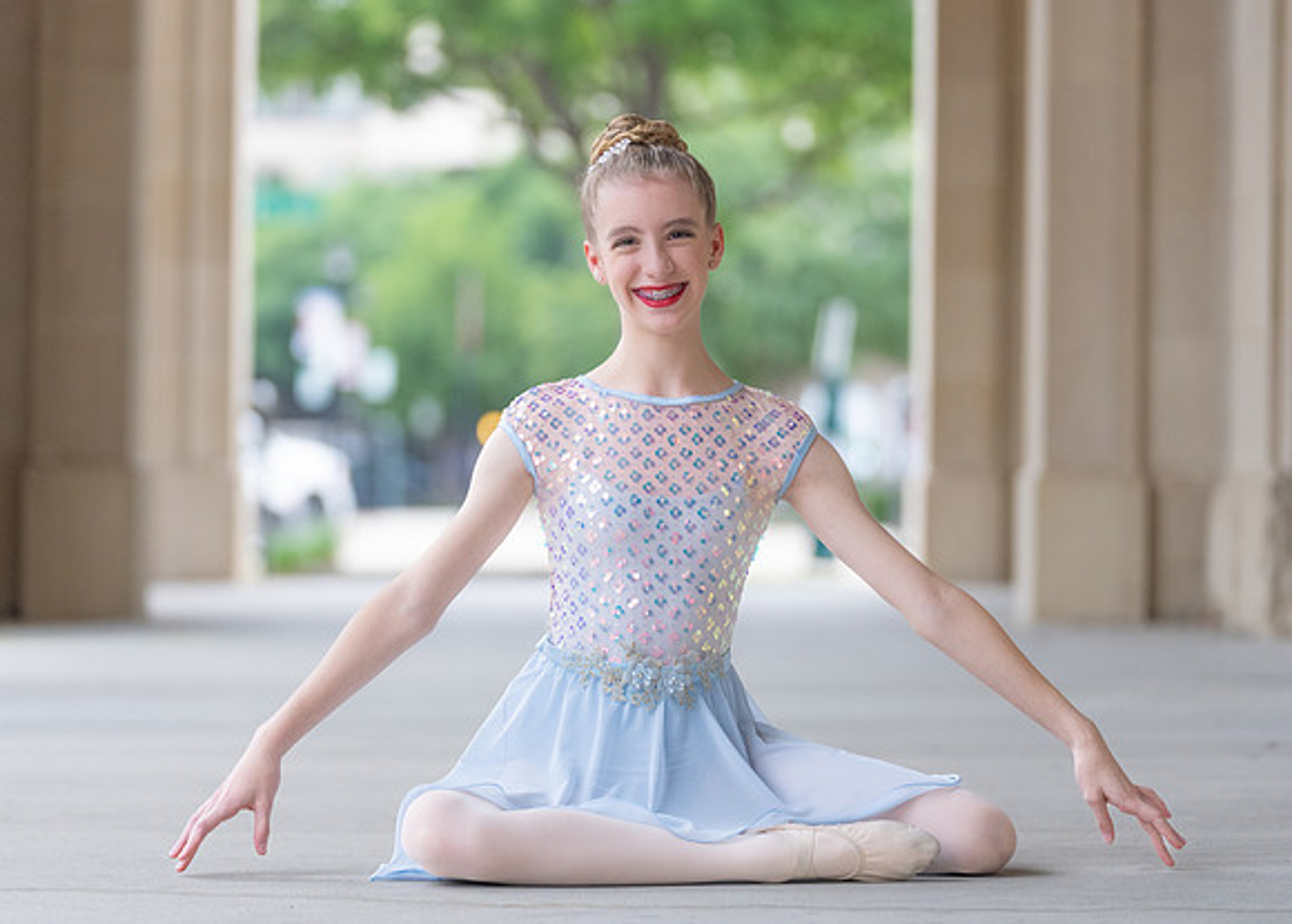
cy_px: 446
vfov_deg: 10.0
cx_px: 627
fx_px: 5270
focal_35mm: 144
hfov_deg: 14.0
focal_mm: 124
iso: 800
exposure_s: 1/320
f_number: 2.8
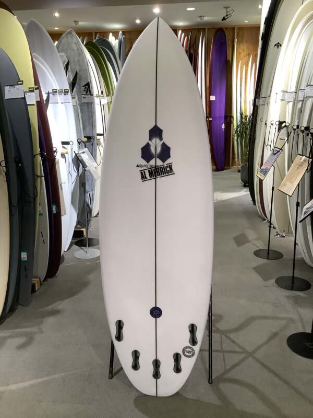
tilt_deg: -15.3
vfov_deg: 58.4
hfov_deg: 45.4
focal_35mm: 31
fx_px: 374
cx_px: 156
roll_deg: +0.9
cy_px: 209
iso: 160
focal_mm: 3.3
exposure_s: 1/60
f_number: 2.4
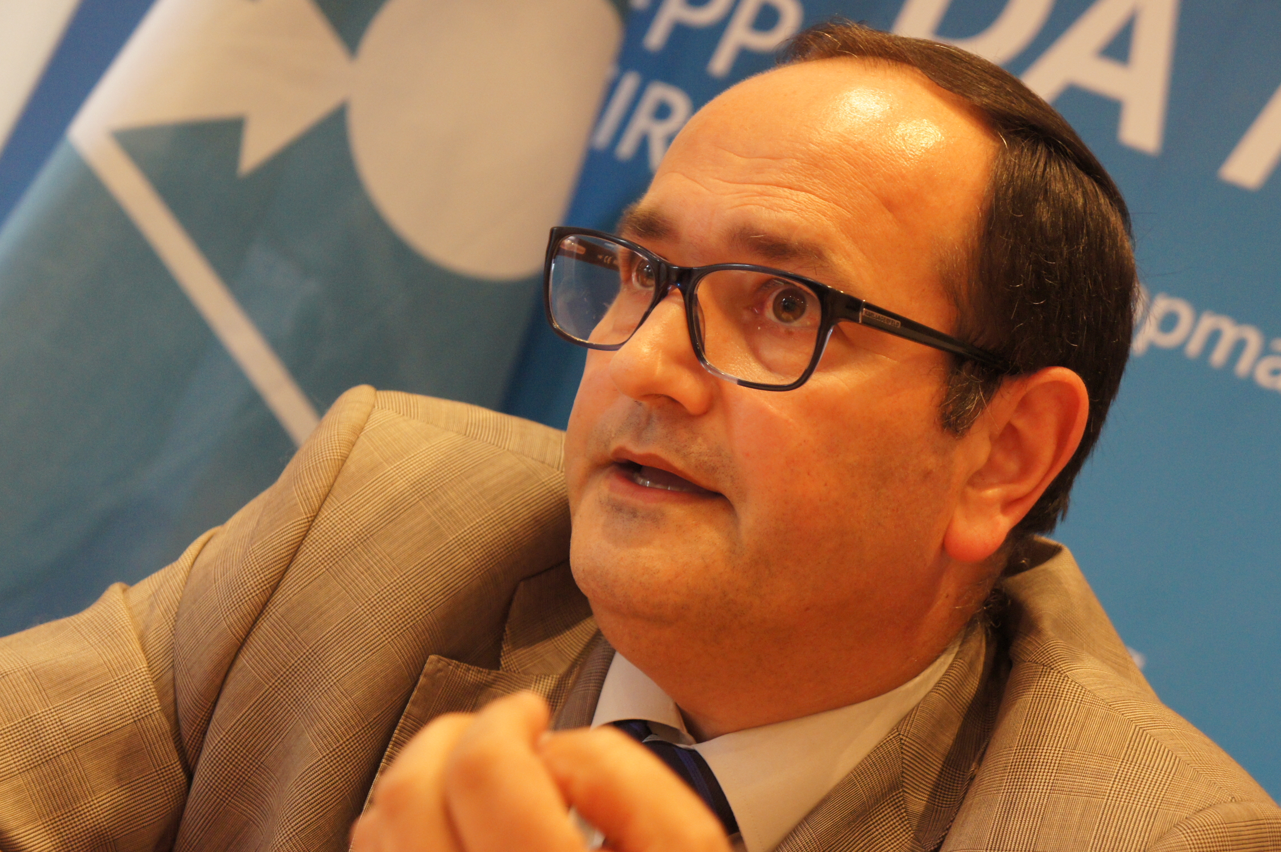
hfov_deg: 25.1
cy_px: 426
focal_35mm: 81
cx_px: 640
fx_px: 2880
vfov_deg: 16.8
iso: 1600
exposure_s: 1/25
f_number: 5.6
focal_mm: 54
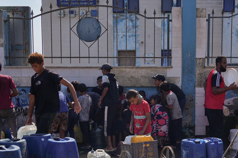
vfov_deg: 27.9
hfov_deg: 40.8
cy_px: 108
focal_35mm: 48
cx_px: 151
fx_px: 317
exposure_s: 1/1250
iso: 100
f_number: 4
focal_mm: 30
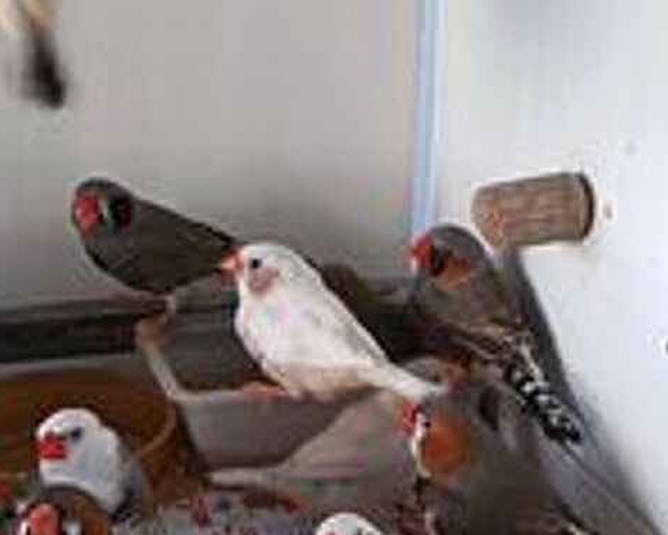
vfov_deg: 23.5
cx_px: 335
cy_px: 268
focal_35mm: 65
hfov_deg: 29.1
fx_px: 1285
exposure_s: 1/40
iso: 660
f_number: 1.75
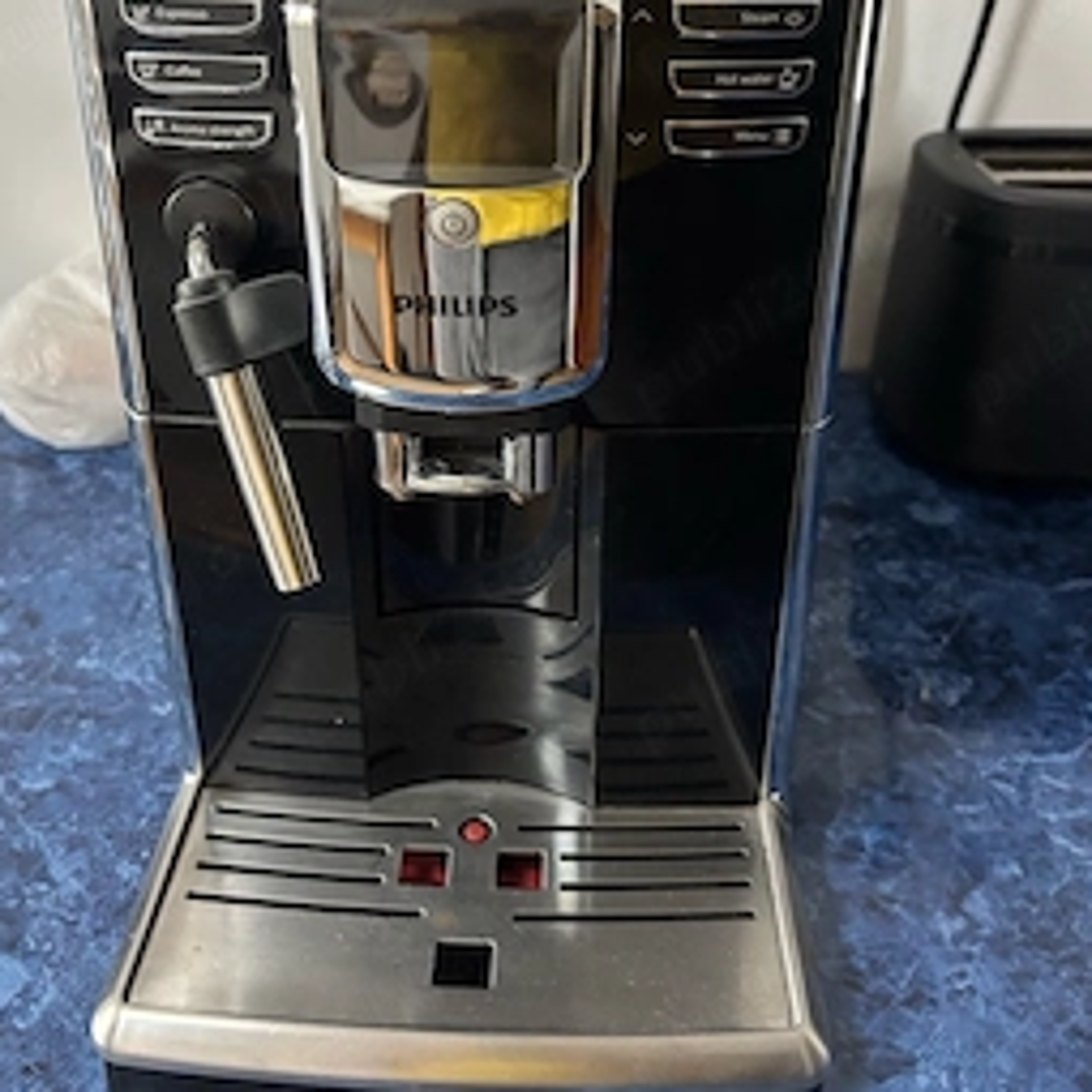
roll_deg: -1.0
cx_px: 522
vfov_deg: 45.3
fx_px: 1285
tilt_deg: -26.6
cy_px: 360
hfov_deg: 46.0
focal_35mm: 36
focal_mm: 5.96
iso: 320
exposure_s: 1/50
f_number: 1.6
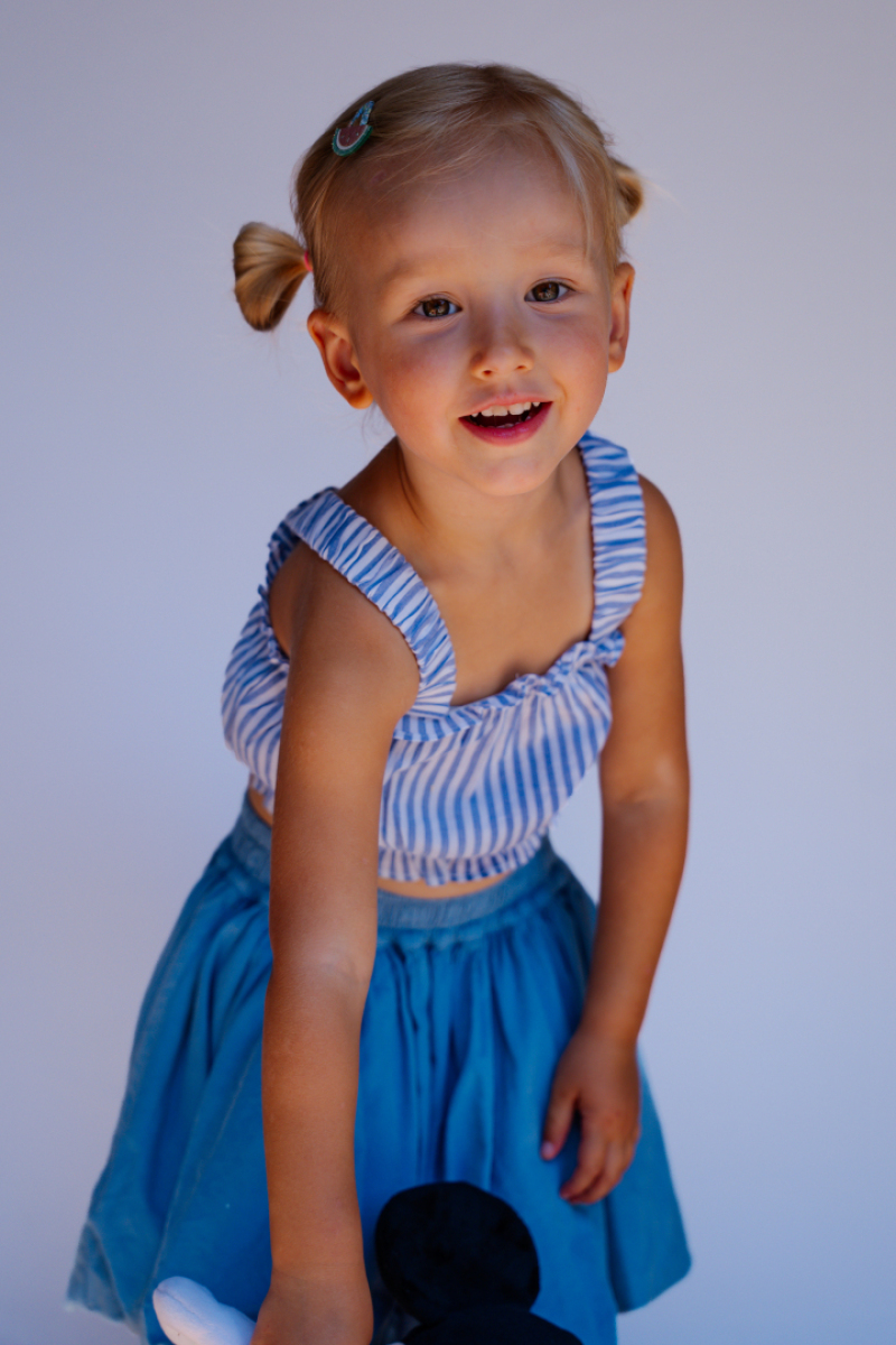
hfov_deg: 27.5
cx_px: 448
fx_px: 1833
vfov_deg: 40.3
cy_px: 672
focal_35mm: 49
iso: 100
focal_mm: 49.1
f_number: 2.8
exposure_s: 1/800
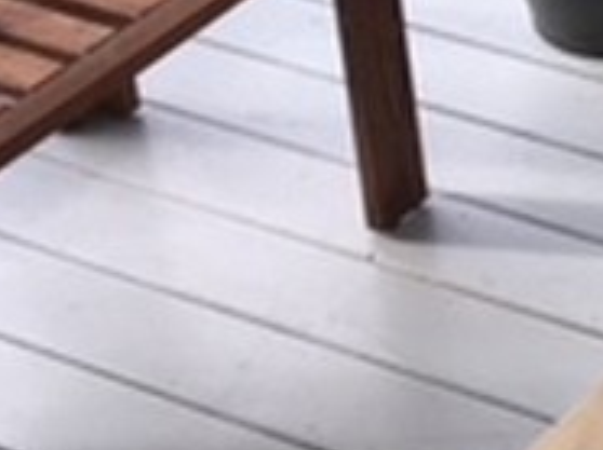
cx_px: 1443
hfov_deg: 10.6
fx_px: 2784
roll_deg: +0.4
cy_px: -589
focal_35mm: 160
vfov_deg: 8.5
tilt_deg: -21.7
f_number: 2.2
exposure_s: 1/334
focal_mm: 4.15
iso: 25
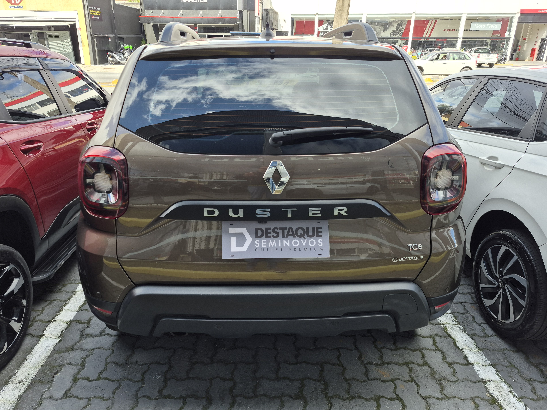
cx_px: 266
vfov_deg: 56.8
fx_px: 379
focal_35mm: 24
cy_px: 205
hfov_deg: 71.6
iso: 25
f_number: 1.8
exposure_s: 1/431
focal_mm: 5.4
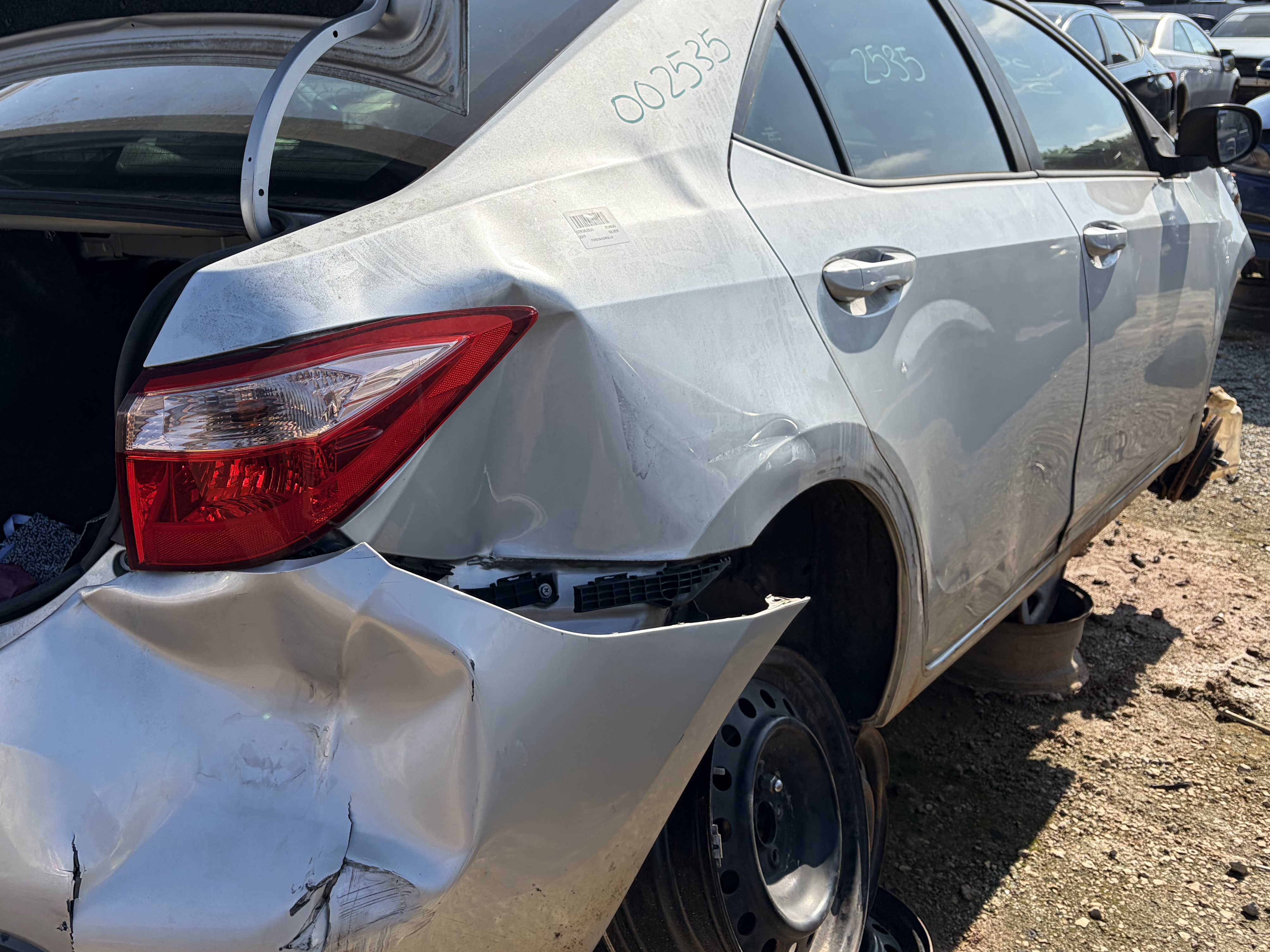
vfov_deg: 38.3
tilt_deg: -10.2
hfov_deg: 49.8
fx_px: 1357
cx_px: 499
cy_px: 331
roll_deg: +0.4
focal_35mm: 37
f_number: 1.6
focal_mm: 5.96
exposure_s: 1/3448
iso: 50
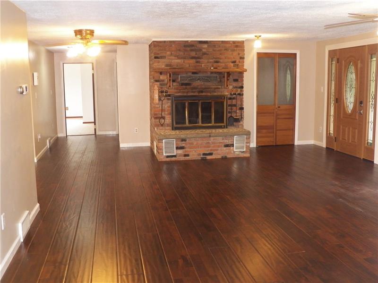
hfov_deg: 52.7
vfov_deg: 40.7
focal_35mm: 35
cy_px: 142
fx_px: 382
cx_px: 189
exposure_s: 1/30
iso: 400
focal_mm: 6.3
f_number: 2.8
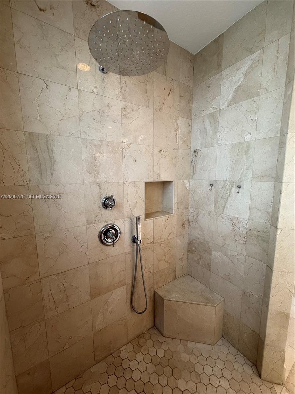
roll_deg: +0.0
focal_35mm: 14
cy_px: 197
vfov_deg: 102.1
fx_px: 159
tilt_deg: -7.8
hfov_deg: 85.7
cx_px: 148
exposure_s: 1/120
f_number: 2.2
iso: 250
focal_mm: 2.22
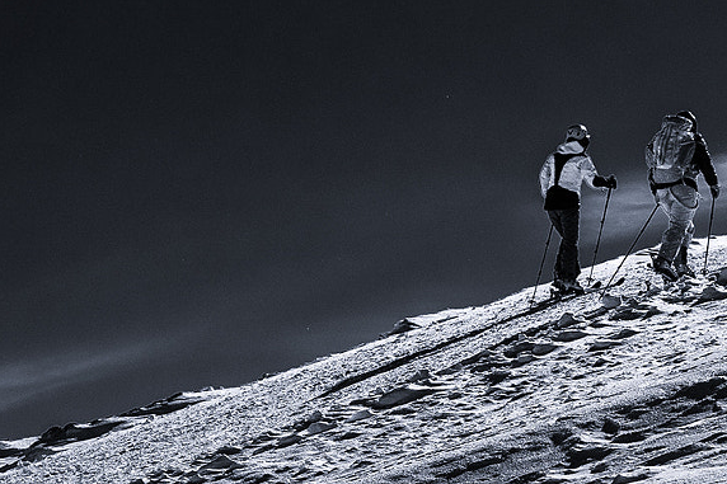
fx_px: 3614
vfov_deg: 7.6
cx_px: 860
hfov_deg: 11.3
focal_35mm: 179
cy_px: 64
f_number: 5
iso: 200
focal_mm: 64
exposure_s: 1/8000
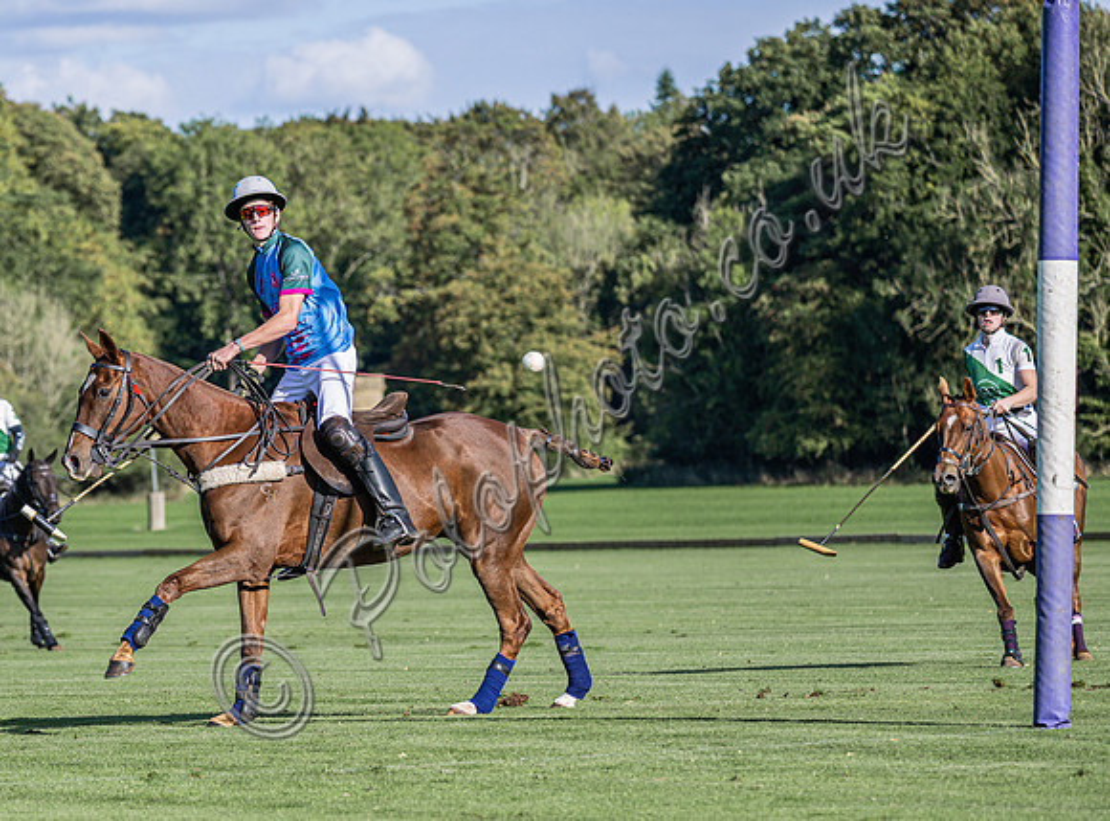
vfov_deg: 5.8
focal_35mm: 252
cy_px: 560
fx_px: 8038
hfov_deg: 7.9
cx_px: 261
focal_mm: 165
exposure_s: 1/1600
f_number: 4.8
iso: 250
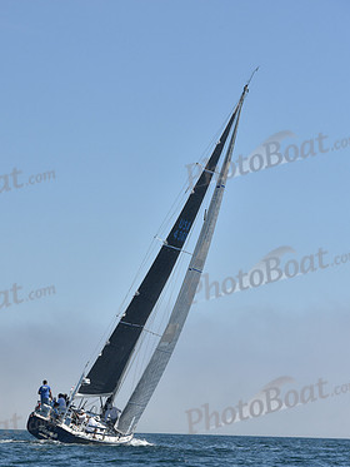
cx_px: 121
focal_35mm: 157
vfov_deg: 12.5
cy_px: 356
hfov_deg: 9.5
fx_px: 2115
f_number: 8
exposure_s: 1/1600
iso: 320
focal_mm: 105
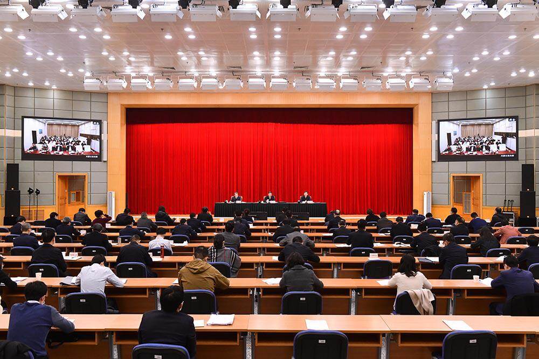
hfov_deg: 58.7
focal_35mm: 32
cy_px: 180
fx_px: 479
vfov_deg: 41.1
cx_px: 270
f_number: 6.3
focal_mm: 32
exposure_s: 1/160
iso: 2000
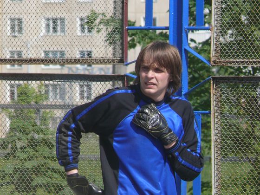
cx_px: 130
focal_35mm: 748
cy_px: 98
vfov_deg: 2.0
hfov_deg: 2.7
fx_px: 5618
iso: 100
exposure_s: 1/400
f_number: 6.3
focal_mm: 88.8
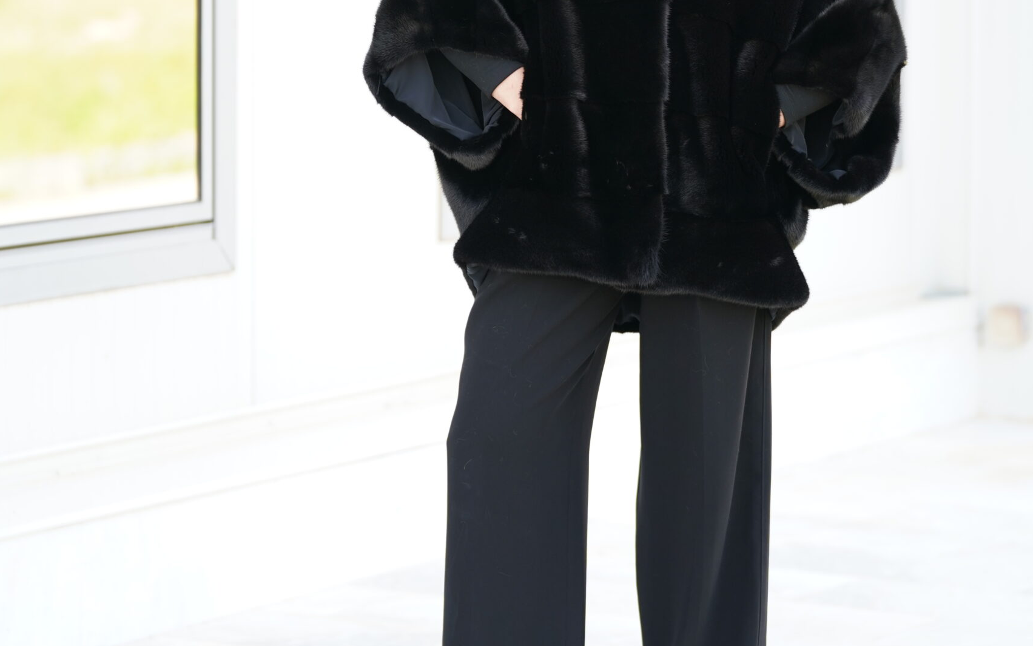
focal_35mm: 167
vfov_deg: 7.8
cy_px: 101
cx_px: 516
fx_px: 4701
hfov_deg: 12.5
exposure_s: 1/250
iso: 250
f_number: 2.8
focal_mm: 109
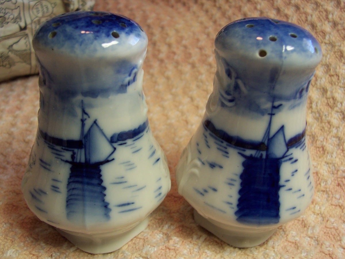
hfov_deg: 50.1
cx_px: 172
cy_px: 130
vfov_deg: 38.7
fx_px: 369
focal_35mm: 37
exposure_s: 1/60
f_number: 2.8
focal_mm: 5.6
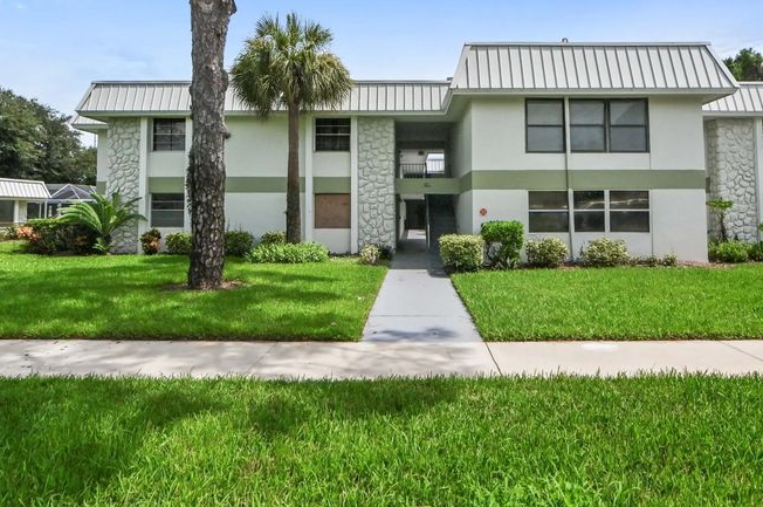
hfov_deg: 78.5
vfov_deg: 55.4
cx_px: 415
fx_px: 466
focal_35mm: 22
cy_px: 154
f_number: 9
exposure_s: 1/4000
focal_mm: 14
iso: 400
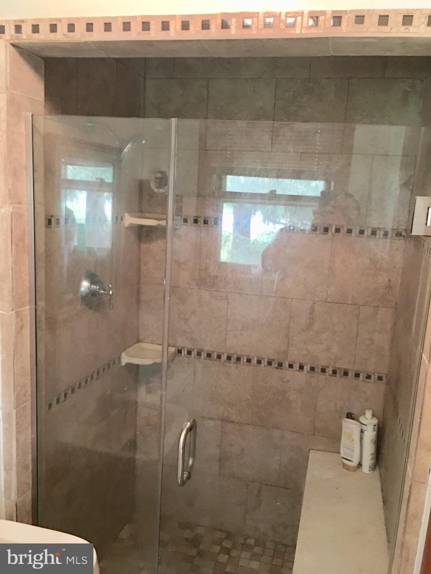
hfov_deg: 48.2
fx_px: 481
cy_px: 287
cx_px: 216
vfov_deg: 61.7
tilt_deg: -9.8
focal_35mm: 29
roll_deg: -2.1
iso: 100
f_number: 2.2
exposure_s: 1/4
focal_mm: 4.15
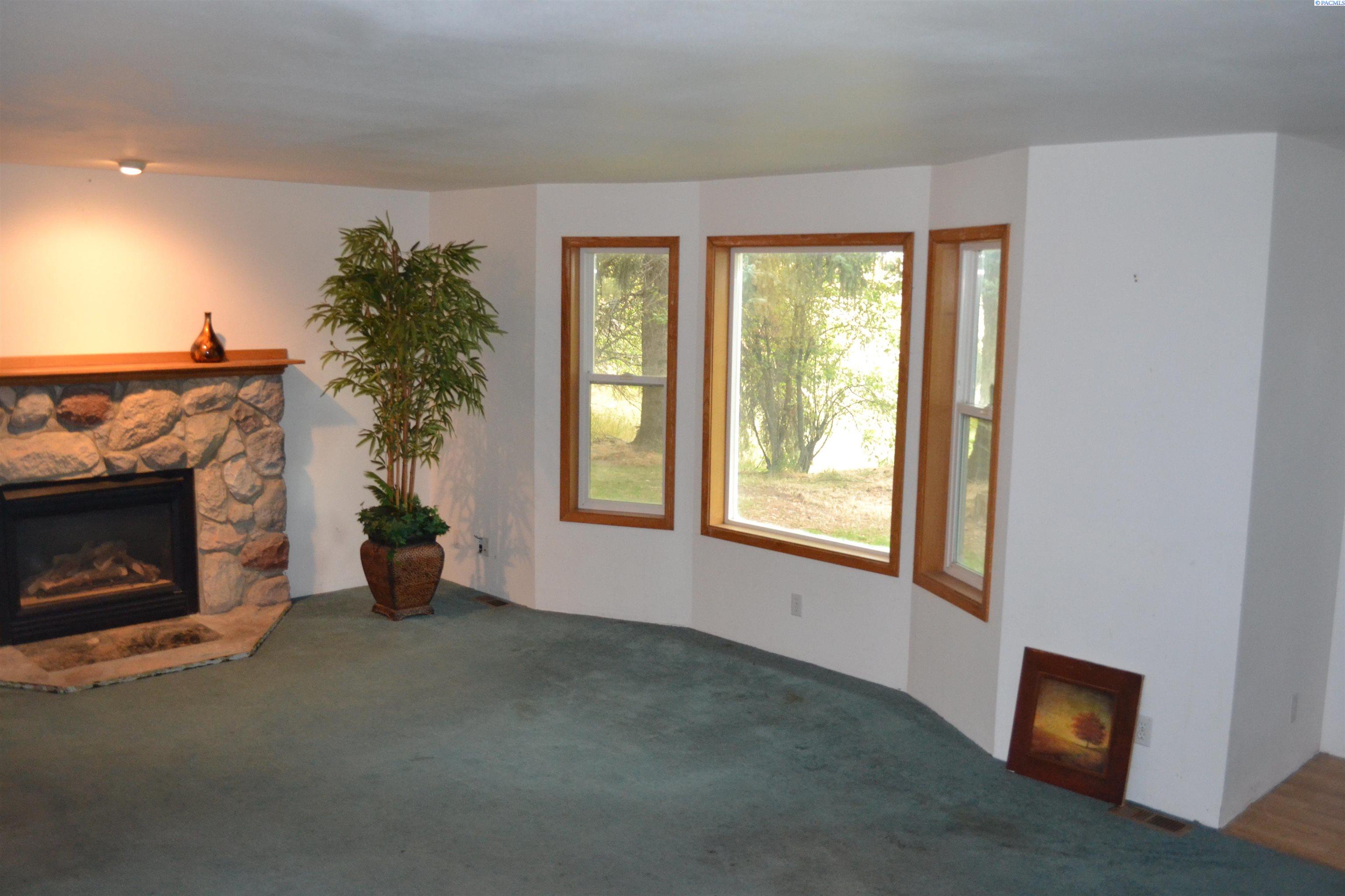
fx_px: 1233
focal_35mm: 33
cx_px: 672
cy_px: 448
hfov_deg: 57.2
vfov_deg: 40.0
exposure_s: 1/60
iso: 2000
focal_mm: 22
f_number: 3.8
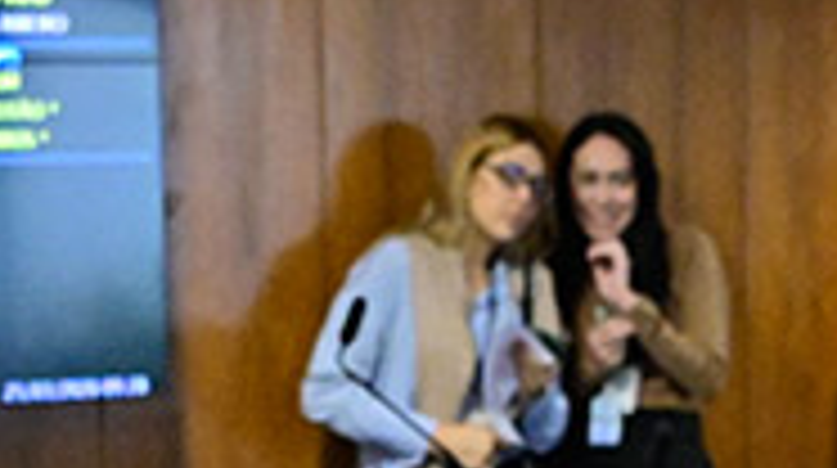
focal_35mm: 184
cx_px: 490
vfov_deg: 6.4
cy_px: 976
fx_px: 4078
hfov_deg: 11.7
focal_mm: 25.5
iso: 4000
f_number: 3.5
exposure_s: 1/200
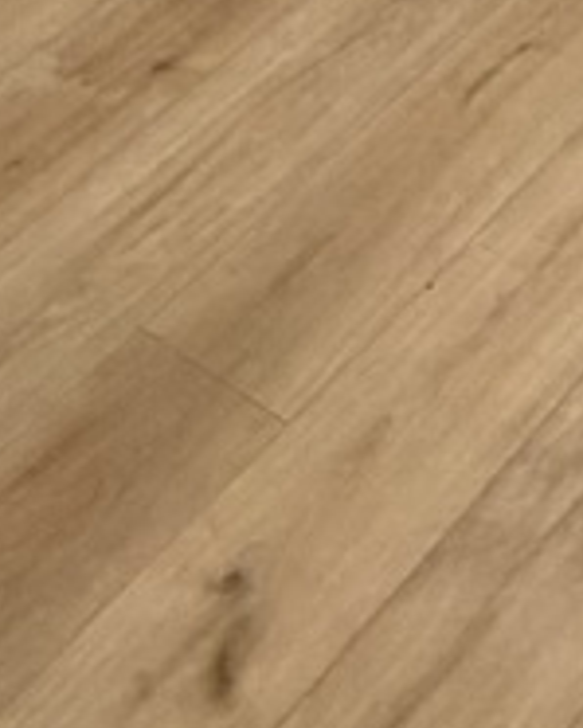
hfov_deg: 13.5
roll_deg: +0.2
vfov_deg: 12.2
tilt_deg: -8.5
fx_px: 2284
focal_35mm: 106
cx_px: 923
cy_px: -1249
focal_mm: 2.22
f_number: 2.2
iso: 250
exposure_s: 1/60
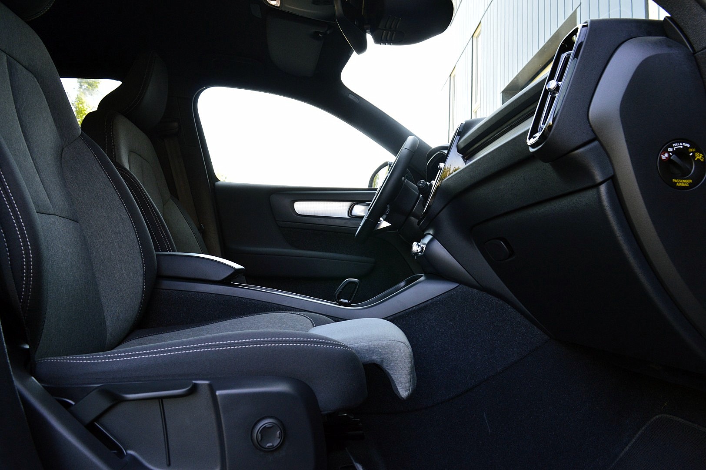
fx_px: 529
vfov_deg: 47.9
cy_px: 235
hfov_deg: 67.4
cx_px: 353
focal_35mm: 27
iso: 500
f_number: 8
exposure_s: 1/60
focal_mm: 18
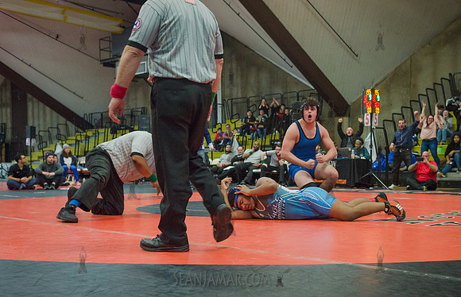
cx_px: 287
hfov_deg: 44.5
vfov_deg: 29.7
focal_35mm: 44
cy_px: 191
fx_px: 558
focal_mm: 35
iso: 1600
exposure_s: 1/250
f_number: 5
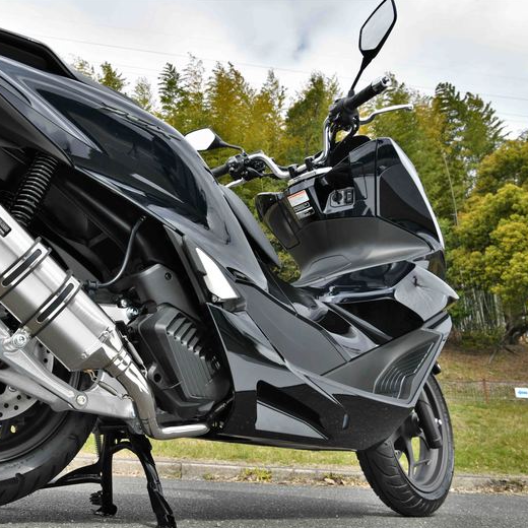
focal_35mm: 34
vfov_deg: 48.5
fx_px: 587
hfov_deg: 47.1
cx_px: 148
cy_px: 266
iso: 800
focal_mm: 26
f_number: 13
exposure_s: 1/500
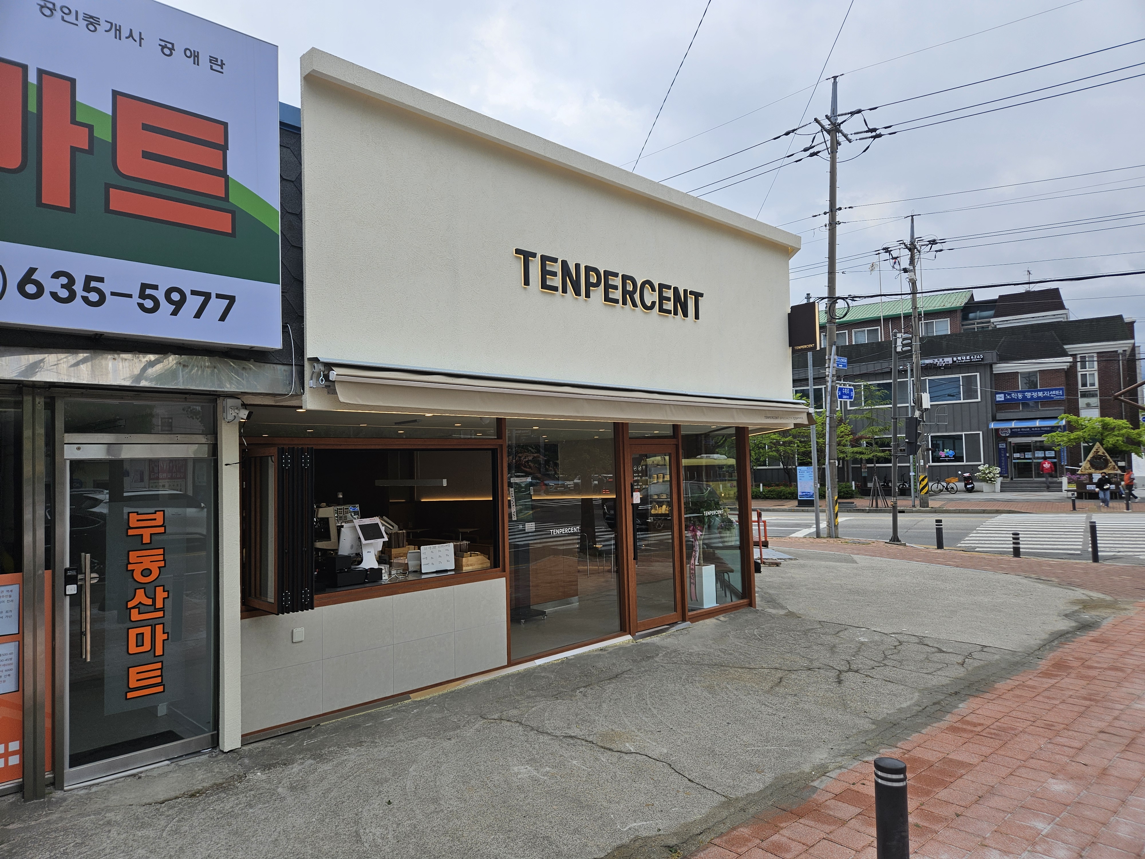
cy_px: 430
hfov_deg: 73.9
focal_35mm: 23
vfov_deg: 58.9
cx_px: 572
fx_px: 761
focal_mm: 5.4
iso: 25
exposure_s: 1/1300
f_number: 1.8
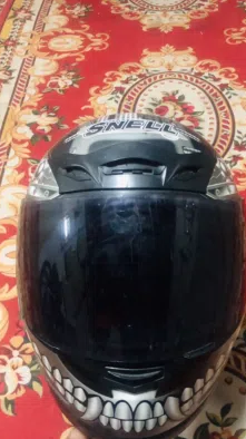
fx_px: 360
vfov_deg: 62.7
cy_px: 222
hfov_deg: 37.6
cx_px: 140
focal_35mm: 31
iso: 320
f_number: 1.8
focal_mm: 4
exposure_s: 1/4
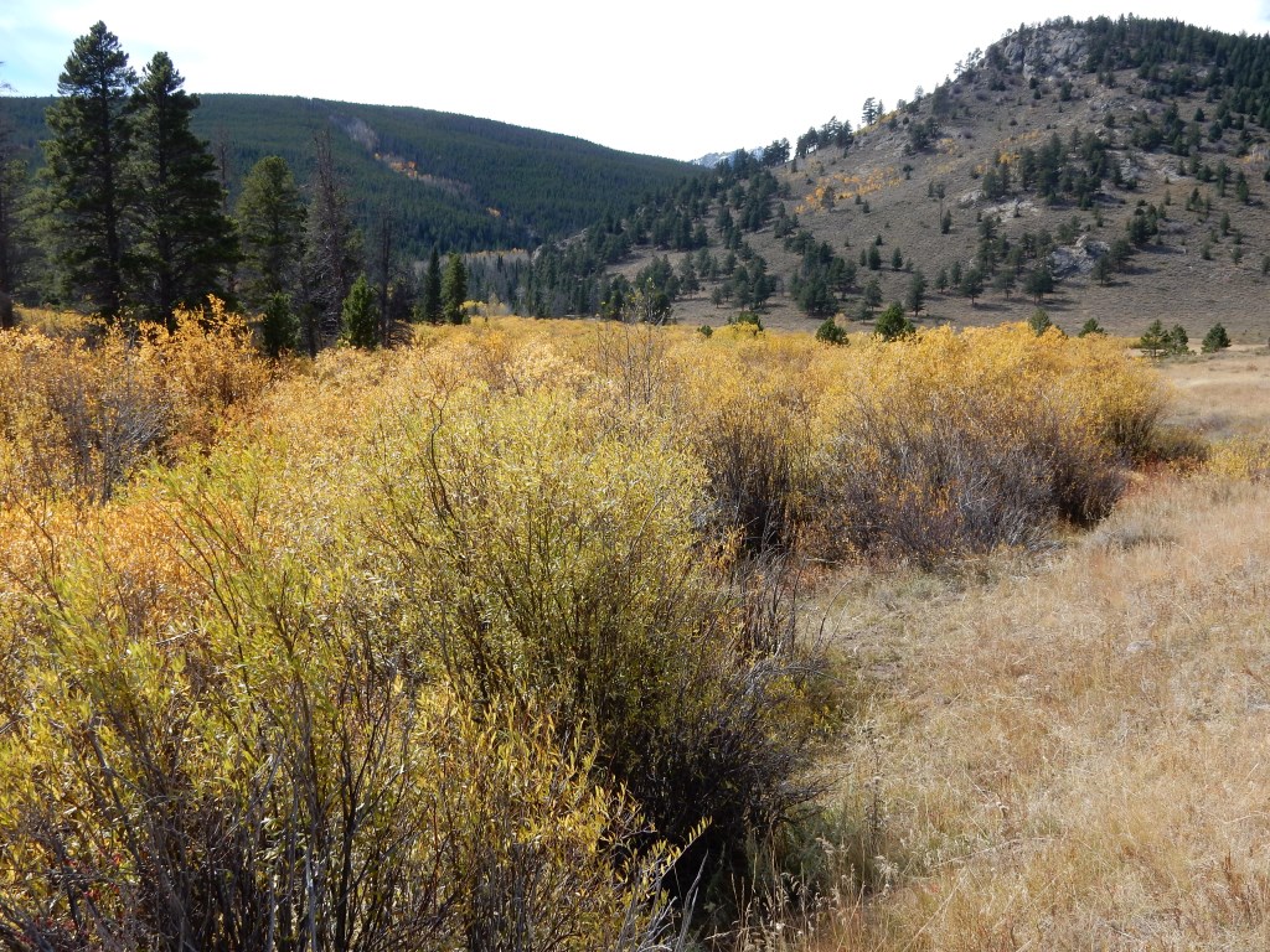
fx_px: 1321
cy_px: 476
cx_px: 635
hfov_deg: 51.4
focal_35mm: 36
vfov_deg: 39.7
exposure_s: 1/640
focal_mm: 6.4
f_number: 4
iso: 125
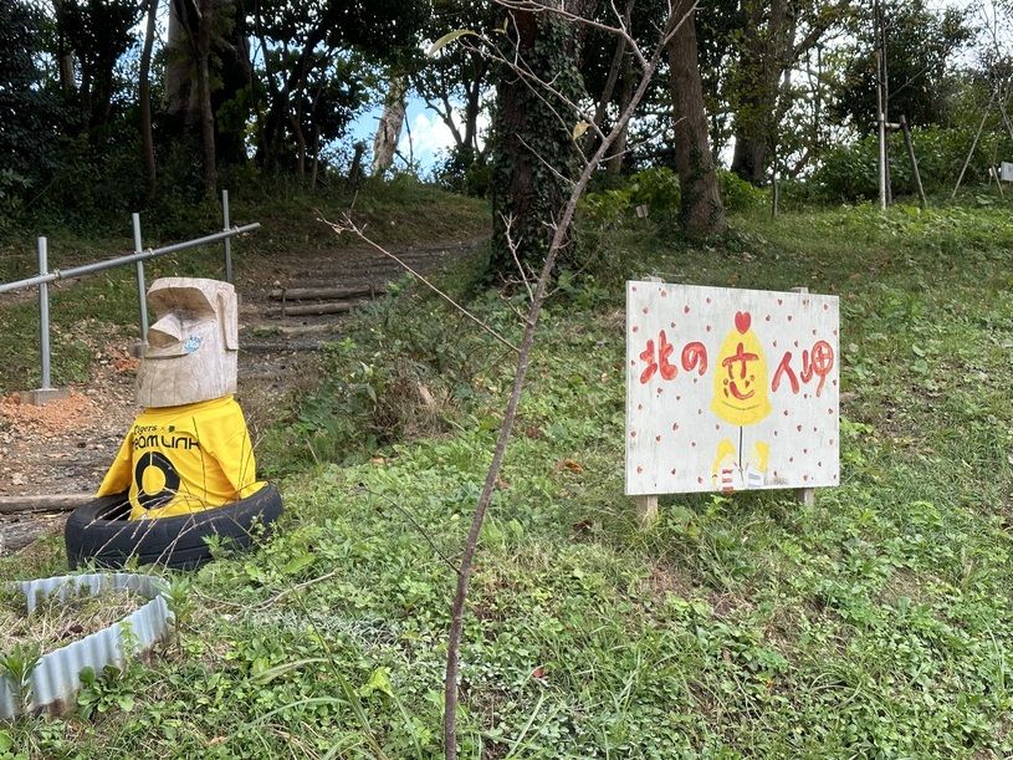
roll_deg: +2.5
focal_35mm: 48
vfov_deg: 30.3
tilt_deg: +4.0
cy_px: 380
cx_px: 506
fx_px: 1404
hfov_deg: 39.7
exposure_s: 1/513
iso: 64
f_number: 1.78
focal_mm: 6.86
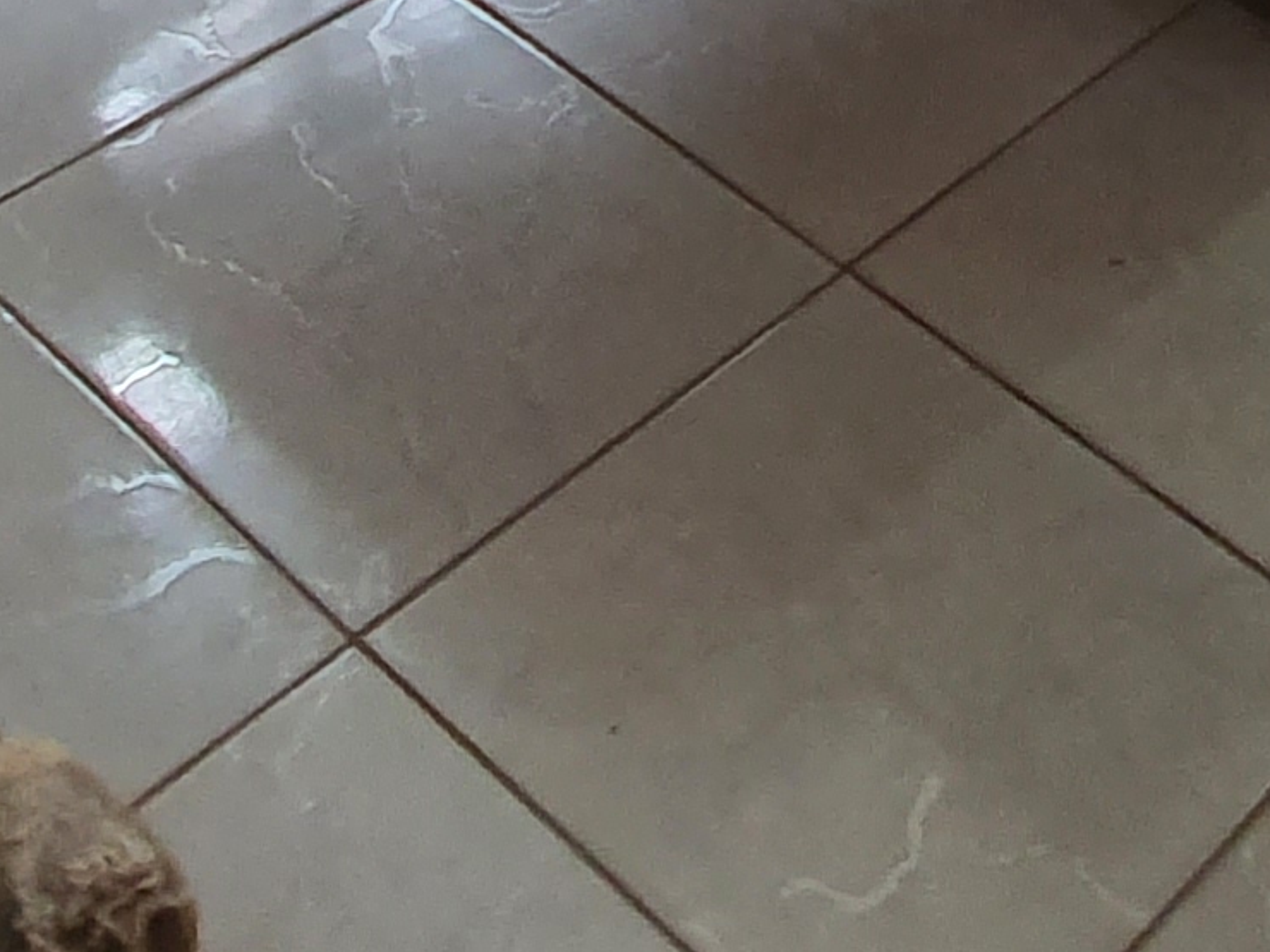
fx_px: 2972
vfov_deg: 13.1
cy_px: -1407
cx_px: 848
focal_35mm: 81
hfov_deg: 24.0
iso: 125
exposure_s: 1/60
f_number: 2.2
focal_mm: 1.8
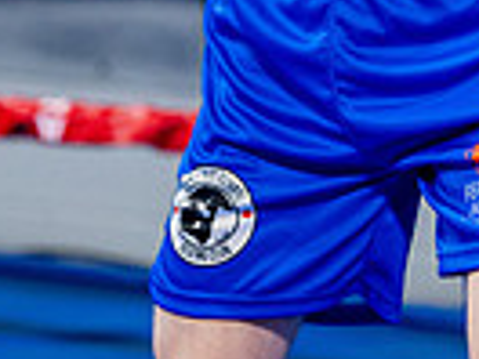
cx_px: 450
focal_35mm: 341
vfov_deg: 4.3
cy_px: -281
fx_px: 4719
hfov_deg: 5.8
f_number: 2
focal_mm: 81
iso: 4000
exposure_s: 1/800
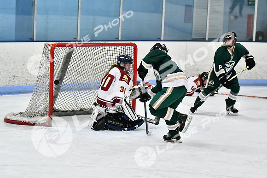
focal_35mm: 153
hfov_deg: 13.4
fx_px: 1135
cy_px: 89
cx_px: 134
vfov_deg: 9.0
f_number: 2.8
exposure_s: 1/1250
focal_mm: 102
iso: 8000
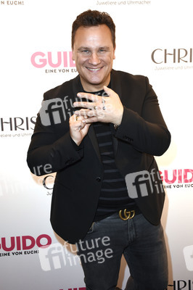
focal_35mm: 40
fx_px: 326
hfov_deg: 33.0
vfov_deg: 48.0
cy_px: 145
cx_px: 96
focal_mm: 27
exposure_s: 1/160
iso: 1000
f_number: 6.3
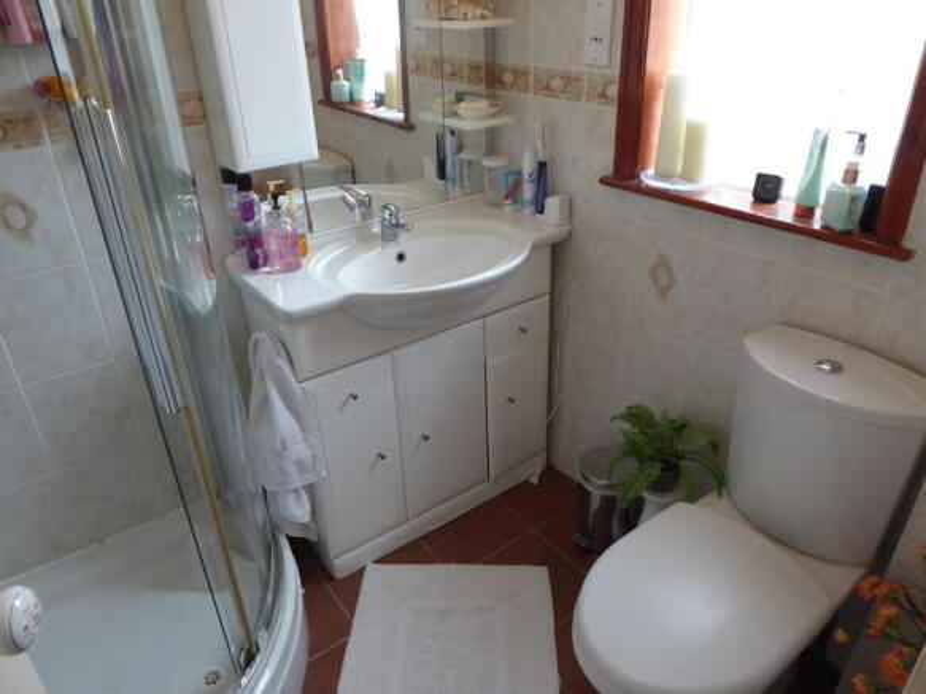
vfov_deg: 56.8
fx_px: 642
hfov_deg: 71.6
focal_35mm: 24
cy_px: 347
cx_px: 463
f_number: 3.3
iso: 250
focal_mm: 4.3
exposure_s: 1/60
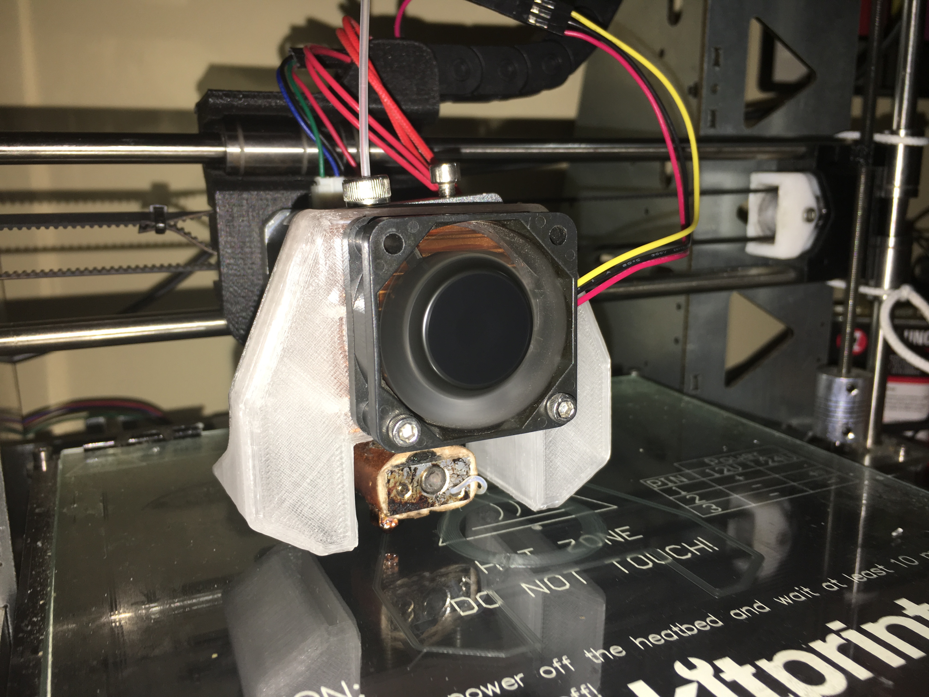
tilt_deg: -11.0
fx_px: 778
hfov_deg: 61.7
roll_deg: +0.4
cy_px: 348
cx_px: 464
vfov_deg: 48.2
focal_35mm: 29
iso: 25
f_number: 2.2
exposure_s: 1/38
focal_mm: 4.15
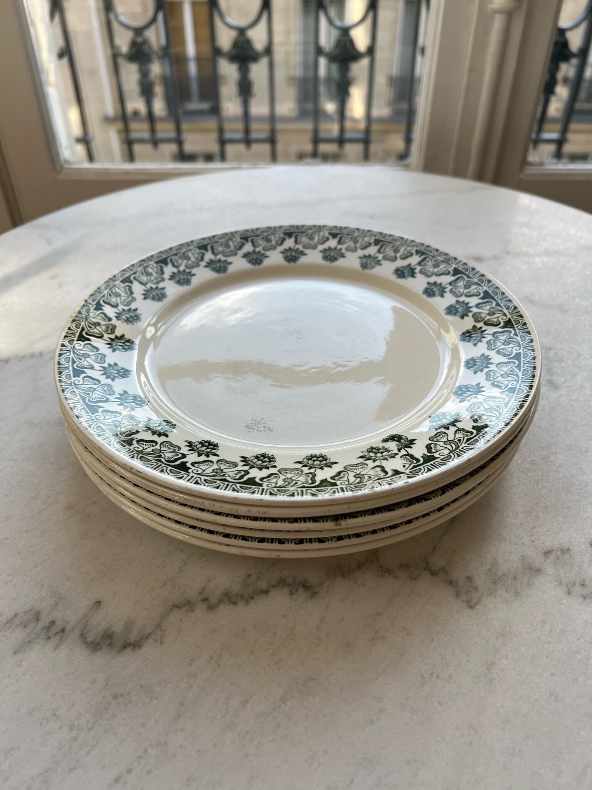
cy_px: 395
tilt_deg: -37.9
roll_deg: +0.2
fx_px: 593
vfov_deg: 67.3
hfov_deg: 53.0
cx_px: 296
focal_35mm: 26
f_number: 1.5
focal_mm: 5.7
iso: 50
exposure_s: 1/1183
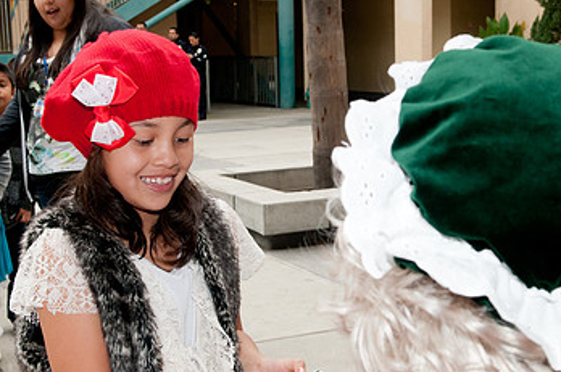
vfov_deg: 20.9
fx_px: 1011
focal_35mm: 65
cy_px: 170
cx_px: 268
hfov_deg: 31.0
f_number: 6.3
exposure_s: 1/160
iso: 320
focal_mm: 26
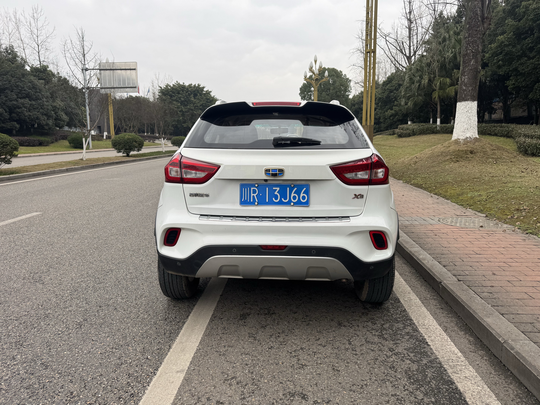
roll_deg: +0.2
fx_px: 374
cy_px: 202
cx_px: 270
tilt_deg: -8.3
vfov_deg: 56.8
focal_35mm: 24
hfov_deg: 71.6
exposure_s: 1/409
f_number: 1.78
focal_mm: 6.76
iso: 80
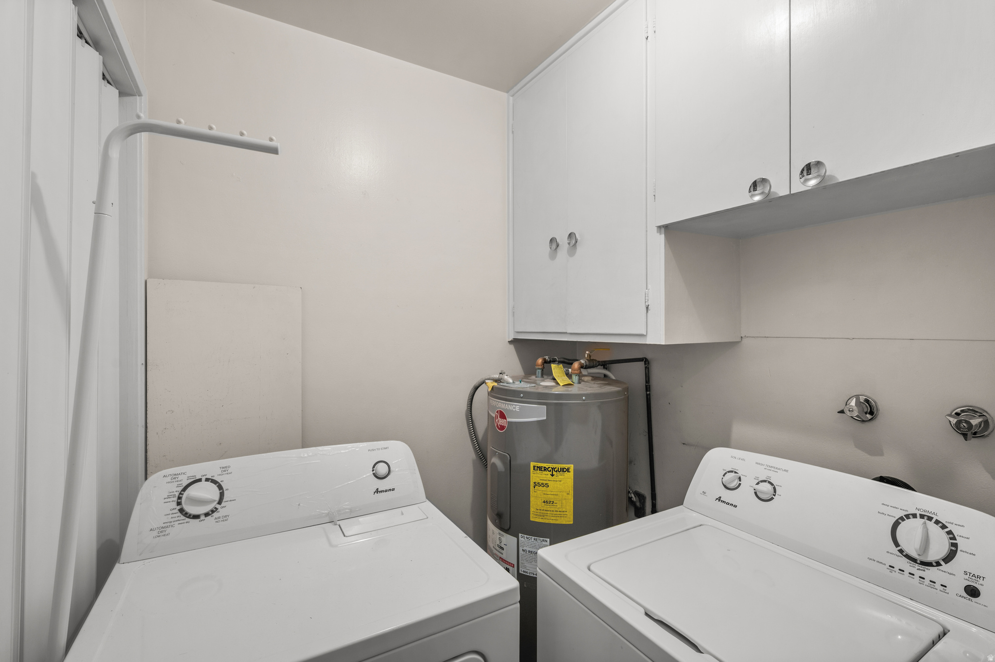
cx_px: 498
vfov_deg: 75.4
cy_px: 331
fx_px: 428
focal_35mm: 16
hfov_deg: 98.6
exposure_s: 1/4
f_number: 7.1
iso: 500
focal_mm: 15.5
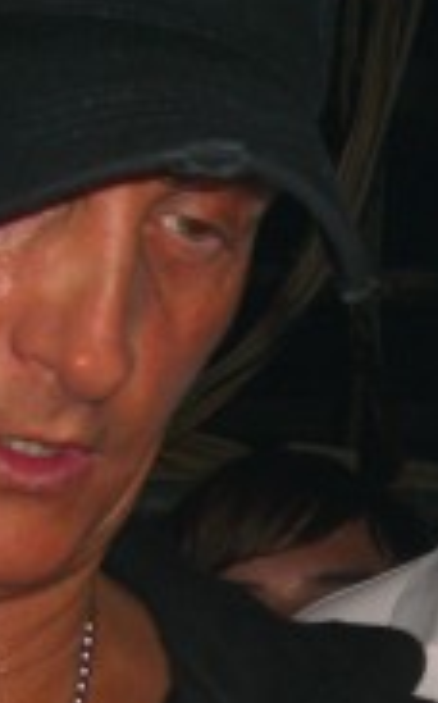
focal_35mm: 132
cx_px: 334
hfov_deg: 9.9
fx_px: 2527
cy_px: 768
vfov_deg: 15.4
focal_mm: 7.9
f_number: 2.8
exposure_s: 1/60
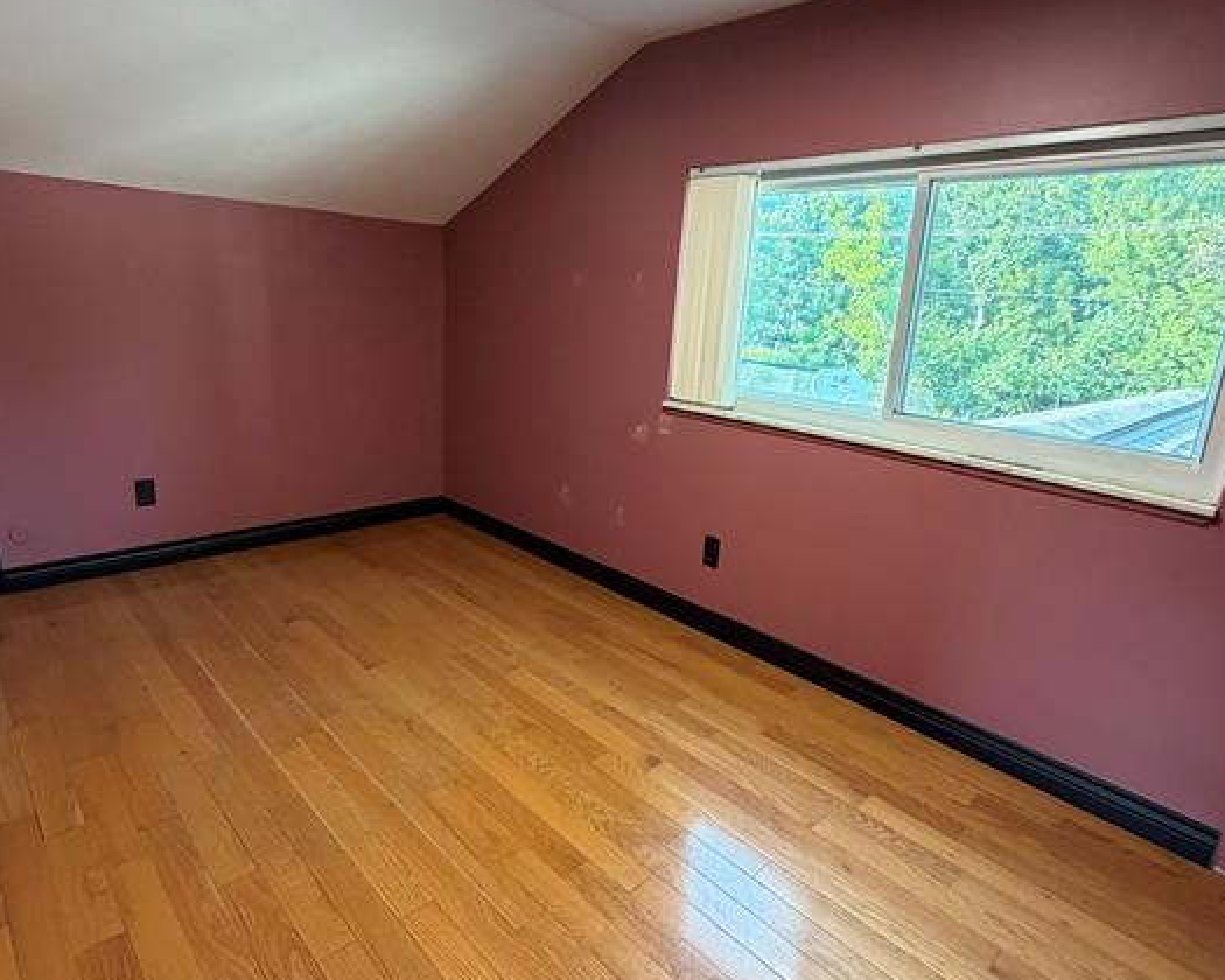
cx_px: 625
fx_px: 725
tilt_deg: -14.3
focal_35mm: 20
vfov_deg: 68.1
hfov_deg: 80.4
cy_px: 492
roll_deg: -4.0
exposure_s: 1/60
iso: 320
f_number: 2.2
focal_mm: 2.22
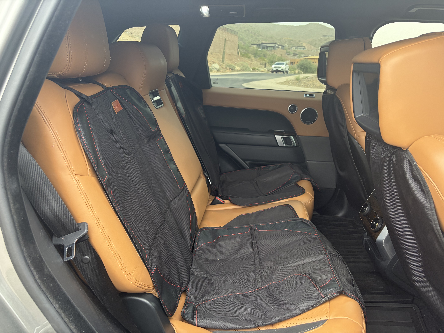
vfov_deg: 53.1
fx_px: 333
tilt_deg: -14.1
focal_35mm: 26
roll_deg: -0.3
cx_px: 222
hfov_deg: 67.3
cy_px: 166
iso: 100
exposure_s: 1/122
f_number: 1.6
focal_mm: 5.96
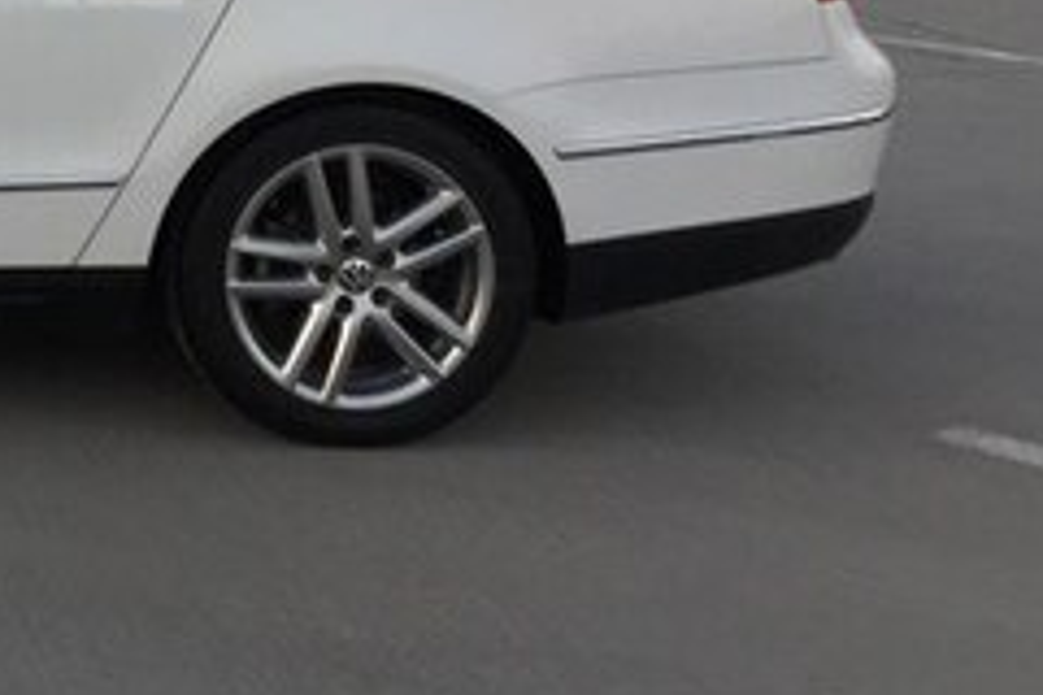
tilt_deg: -6.7
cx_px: -261
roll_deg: -0.6
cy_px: -59
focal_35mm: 83
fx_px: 2405
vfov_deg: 16.0
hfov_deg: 22.3
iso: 50
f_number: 2.2
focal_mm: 4.15
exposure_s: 1/100
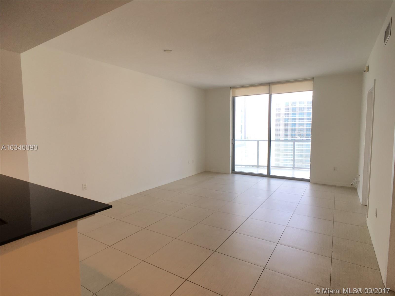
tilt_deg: -3.9
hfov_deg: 61.7
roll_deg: +0.1
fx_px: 331
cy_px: 148
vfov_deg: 48.2
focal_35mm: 29
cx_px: 198
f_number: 2.2
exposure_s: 1/60
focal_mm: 4.15
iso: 25
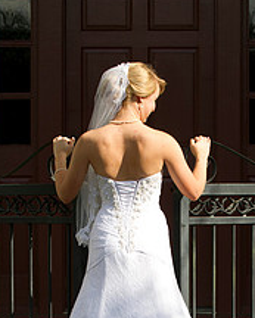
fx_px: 1659
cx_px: 154
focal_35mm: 176
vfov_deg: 10.9
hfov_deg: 8.8
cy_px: 325
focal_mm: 90
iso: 250
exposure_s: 1/250
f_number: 8
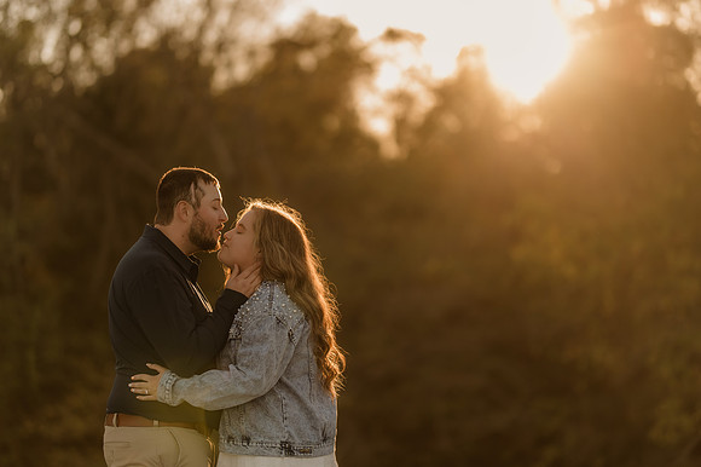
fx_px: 1654
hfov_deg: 23.9
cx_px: 350
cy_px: 234
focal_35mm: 85
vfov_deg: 16.1
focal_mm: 85
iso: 50
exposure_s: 1/1000
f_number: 1.4
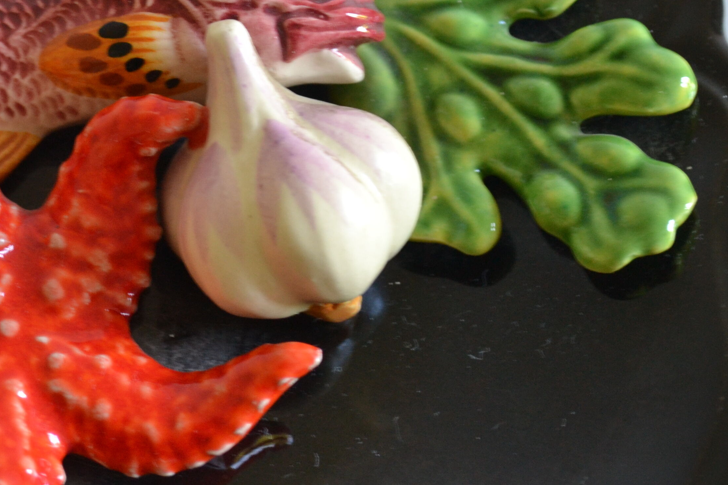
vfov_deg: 10.4
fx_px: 2649
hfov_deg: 15.5
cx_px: 112
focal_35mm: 131
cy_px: 57
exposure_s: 1/15
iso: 720
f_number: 5.3
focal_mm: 42
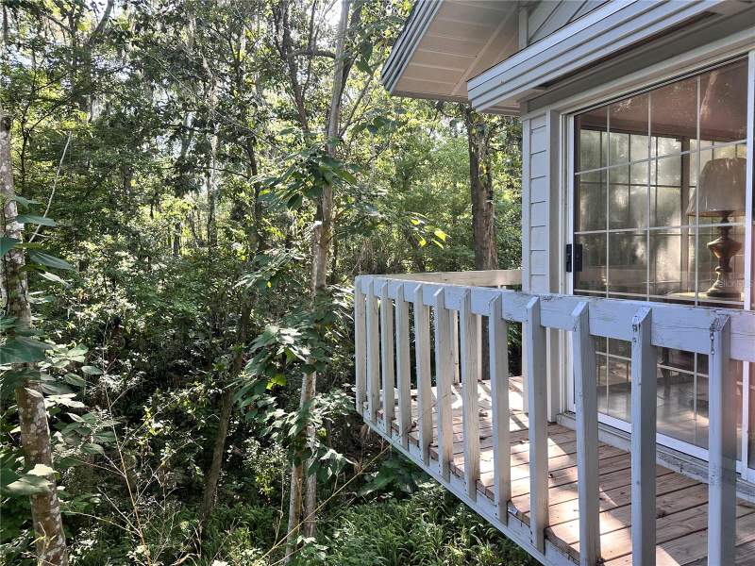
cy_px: 283
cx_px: 378
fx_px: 523
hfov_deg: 71.6
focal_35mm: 24
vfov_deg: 56.8
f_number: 1.78
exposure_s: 1/121
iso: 80
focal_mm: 6.86
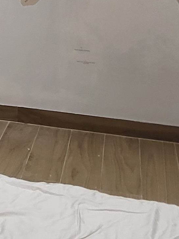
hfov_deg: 19.9
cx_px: 3
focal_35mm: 72
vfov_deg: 23.3
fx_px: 496
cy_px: -88
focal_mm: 1.74
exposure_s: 1/50
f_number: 2.2
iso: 100
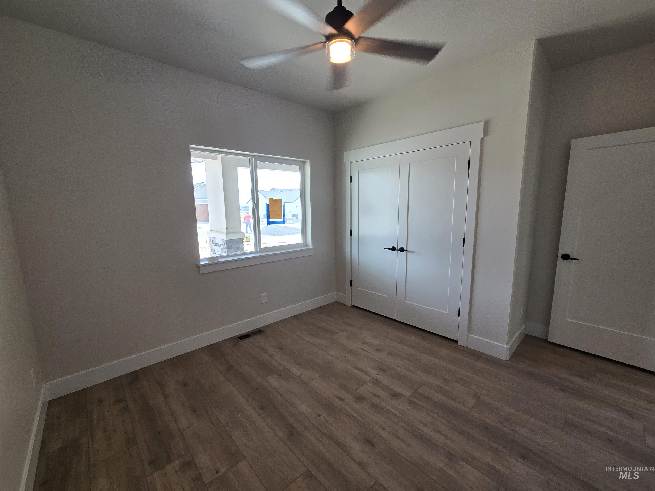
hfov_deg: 106.2
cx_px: 328
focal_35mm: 13
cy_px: 246
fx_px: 246
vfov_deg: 89.9
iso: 64
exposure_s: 1/120
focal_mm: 2.2
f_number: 2.2
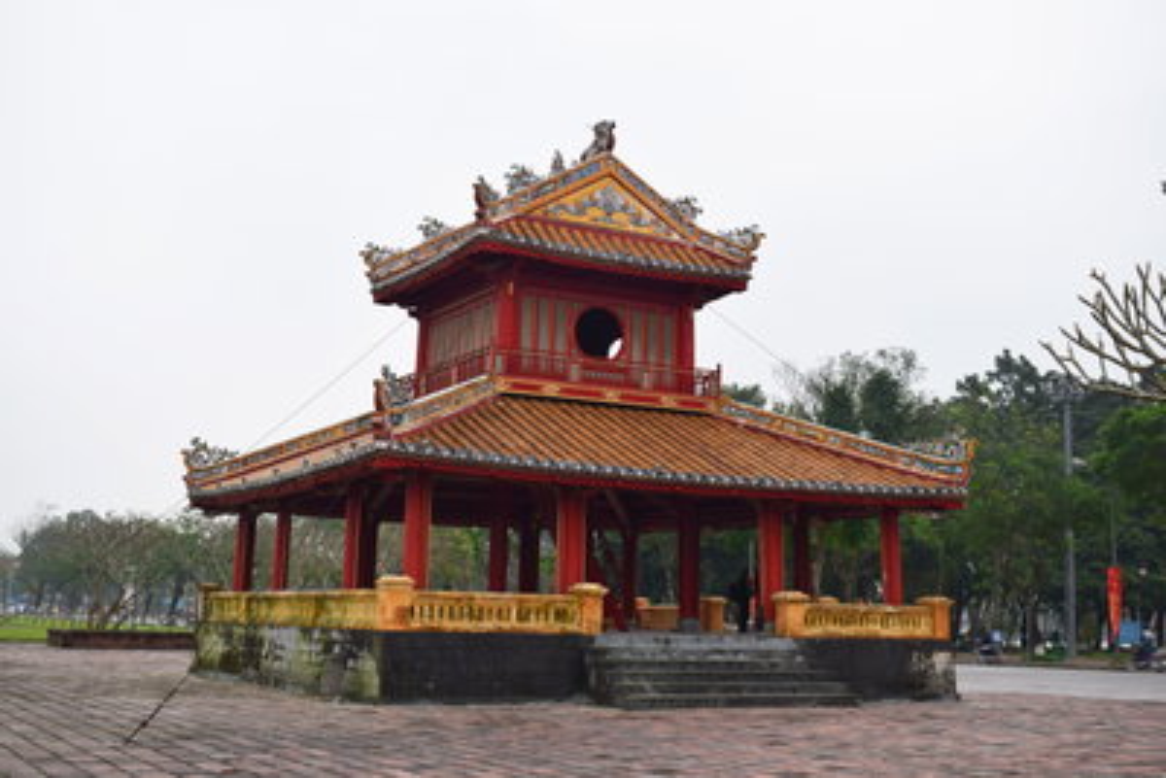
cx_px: 583
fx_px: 1458
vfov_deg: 29.9
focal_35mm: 45
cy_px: 389
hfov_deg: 43.6
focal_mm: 30
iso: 400
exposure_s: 1/25
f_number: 7.1
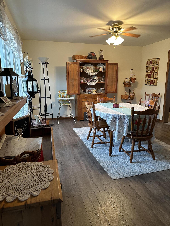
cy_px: 113
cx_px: 85
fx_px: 157
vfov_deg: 71.6
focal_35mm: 24
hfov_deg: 56.8
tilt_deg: -10.3
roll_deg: -0.7
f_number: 1.78
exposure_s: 1/60
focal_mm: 6.86
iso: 320
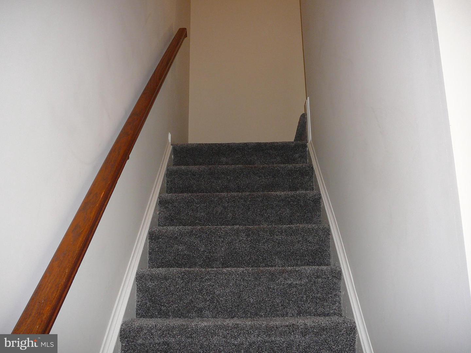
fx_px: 476
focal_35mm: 35
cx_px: 236
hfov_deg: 52.6
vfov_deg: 40.7
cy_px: 176
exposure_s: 1/30
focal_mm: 5.2
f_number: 2.8
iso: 125
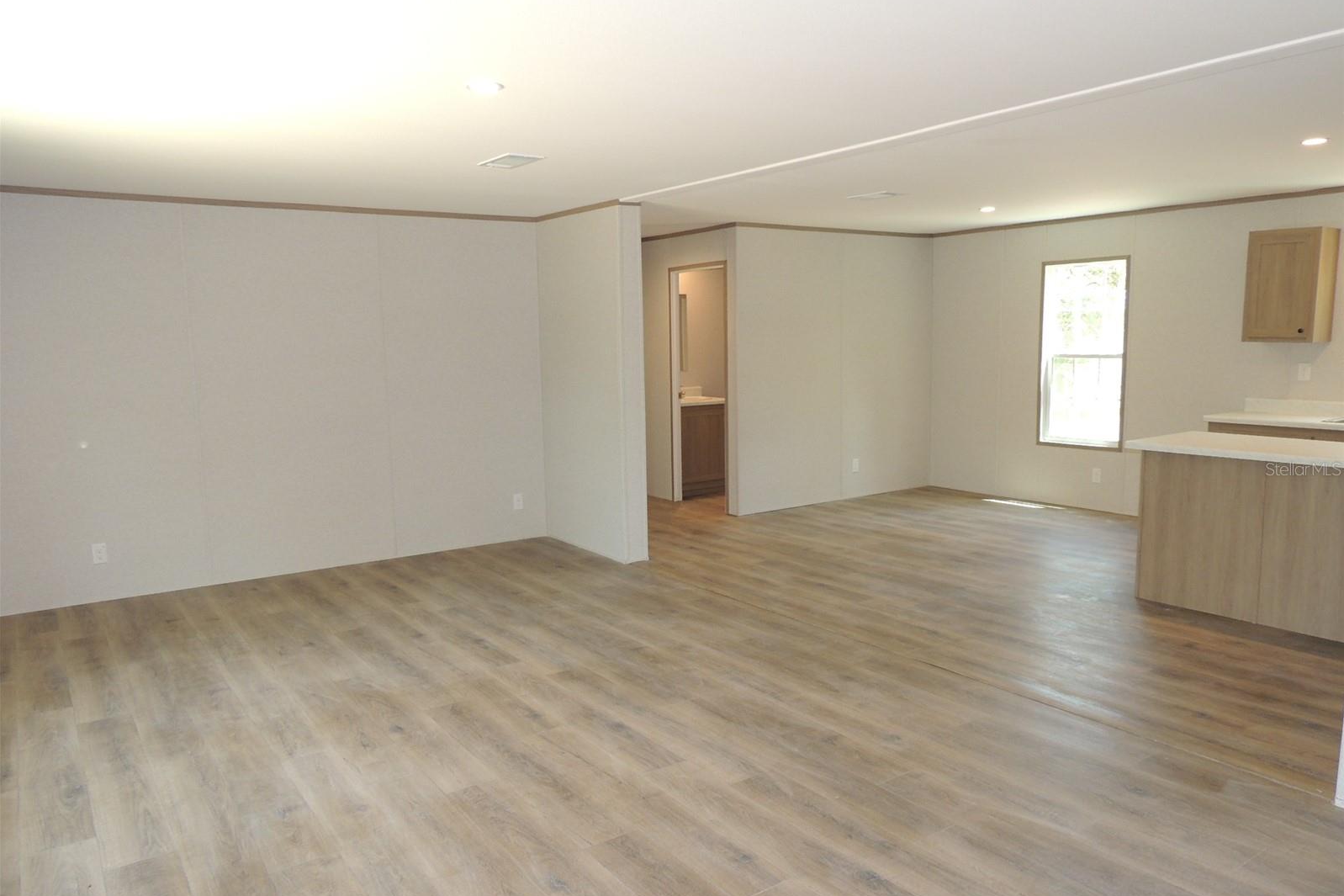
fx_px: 933
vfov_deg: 51.3
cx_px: 672
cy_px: 469
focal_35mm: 25
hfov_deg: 71.5
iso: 200
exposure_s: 1/40
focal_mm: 4.3
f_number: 3
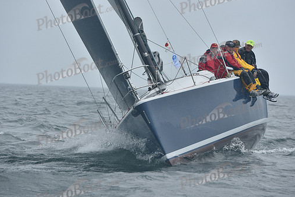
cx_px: 150
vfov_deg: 6.1
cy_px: 92
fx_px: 1843
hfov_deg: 9.2
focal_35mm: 225
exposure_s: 1/1000
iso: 320
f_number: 7.1
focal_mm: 195
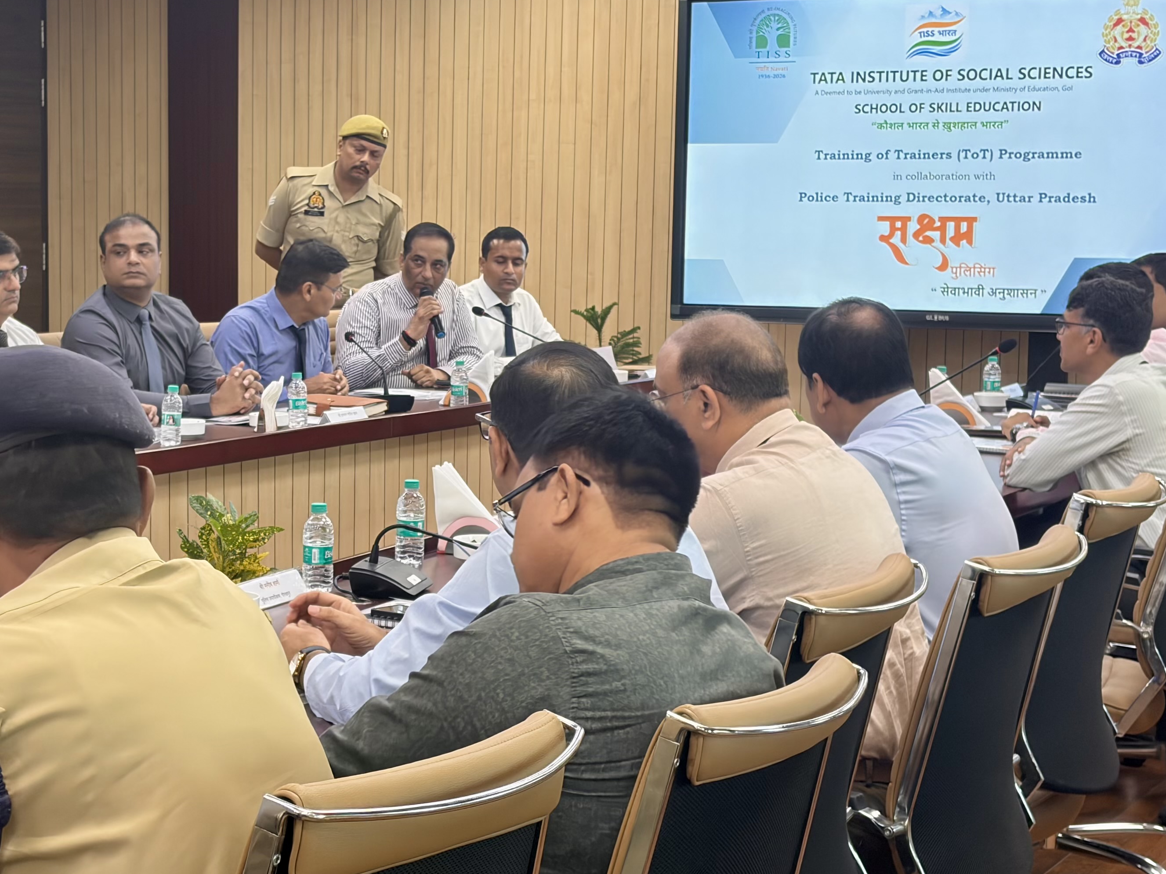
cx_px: 351
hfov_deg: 24.5
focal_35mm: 79
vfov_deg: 18.7
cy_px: 447
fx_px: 2661
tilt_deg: -6.2
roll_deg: -0.1
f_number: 1.6
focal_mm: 5.96
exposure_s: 1/50
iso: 40
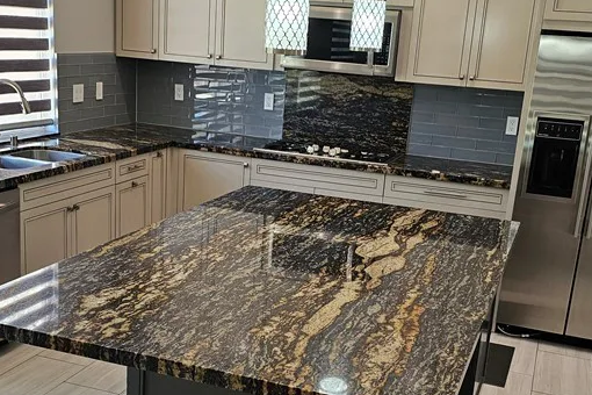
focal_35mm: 48
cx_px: 274
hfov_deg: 41.1
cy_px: 259
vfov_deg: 27.9
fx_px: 789
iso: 100
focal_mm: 6.3
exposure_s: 1/120
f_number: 1.7
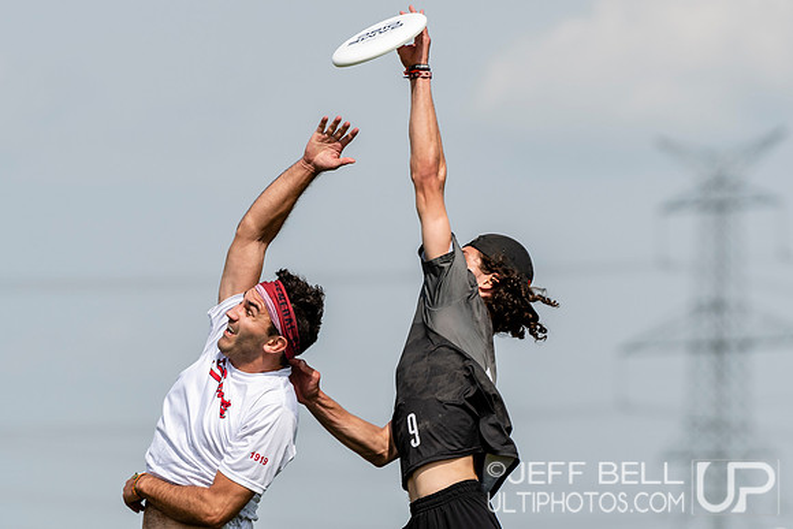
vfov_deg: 3.5
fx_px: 8648
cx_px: 519
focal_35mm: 393
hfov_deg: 5.2
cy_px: 314
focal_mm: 200
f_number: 4
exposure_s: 1/2500
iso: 200
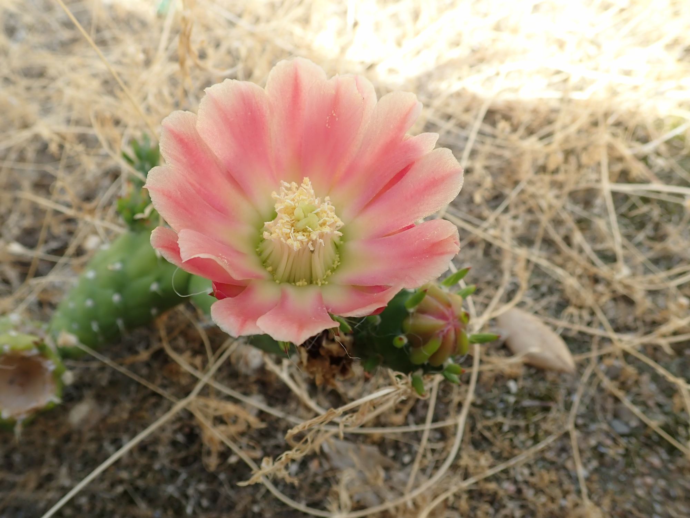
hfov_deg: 60.0
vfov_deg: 46.8
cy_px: 259
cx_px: 345
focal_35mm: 30
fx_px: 598
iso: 100
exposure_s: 1/125
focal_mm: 5.5
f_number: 3.2
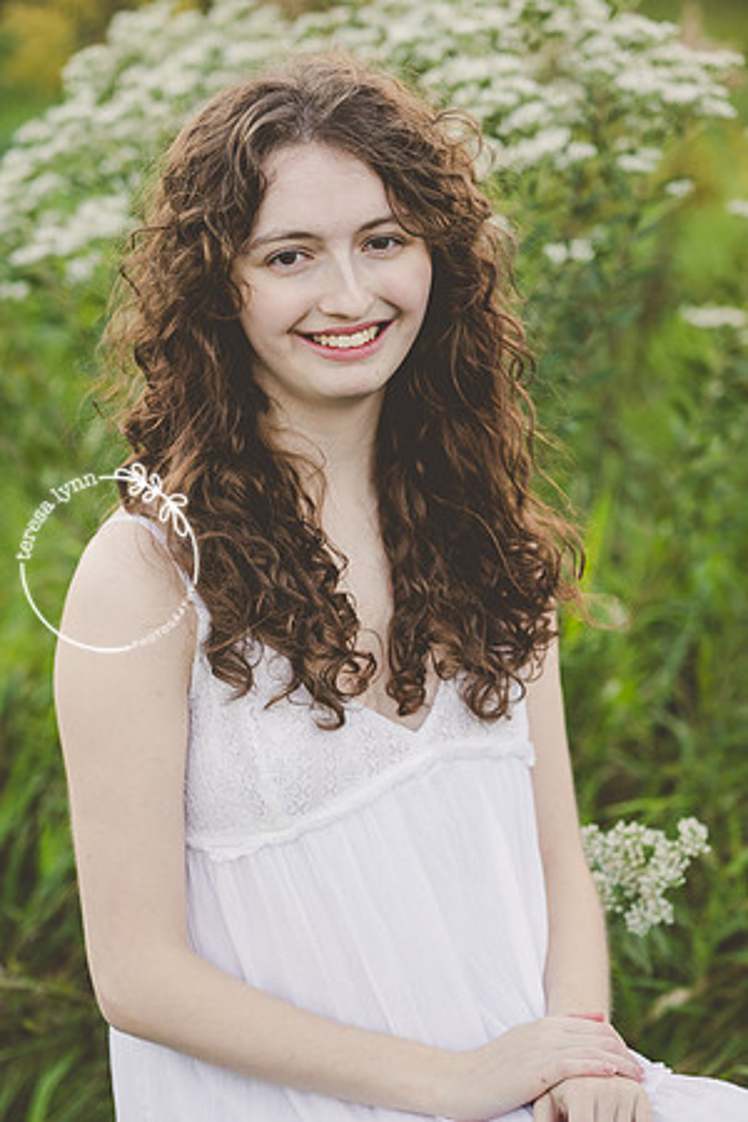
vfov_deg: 23.9
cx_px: 374
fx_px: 2649
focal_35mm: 85
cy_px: 561
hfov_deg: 16.1
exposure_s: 1/800
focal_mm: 85
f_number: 2.8
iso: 640
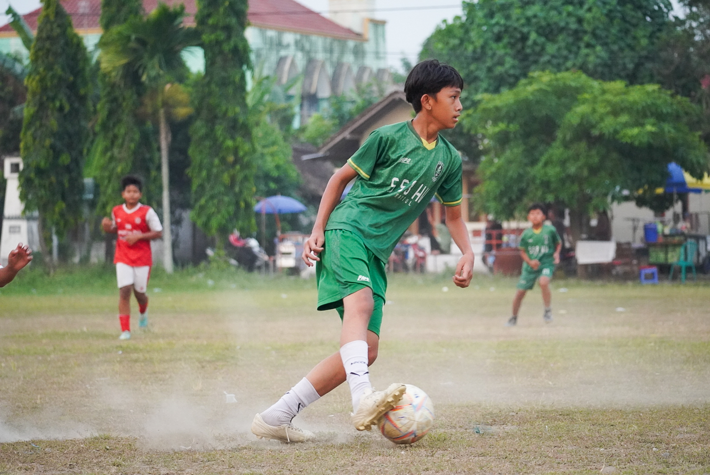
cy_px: 238
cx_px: 355
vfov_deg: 8.0
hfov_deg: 12.0
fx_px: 3375
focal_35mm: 171
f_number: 5.6
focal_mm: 114
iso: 3200
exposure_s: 1/400
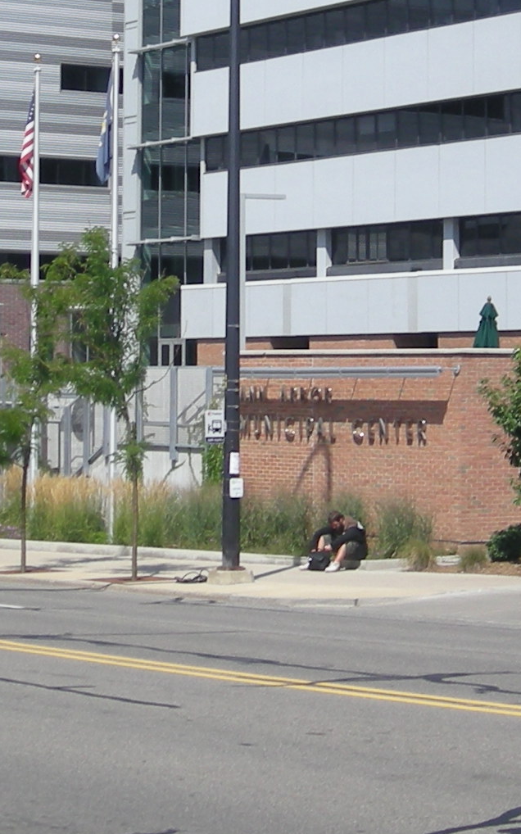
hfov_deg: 11.7
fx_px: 2545
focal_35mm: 112
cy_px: 70
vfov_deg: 18.3
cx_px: 301
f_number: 5.7
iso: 50
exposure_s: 1/225
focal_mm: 5.7
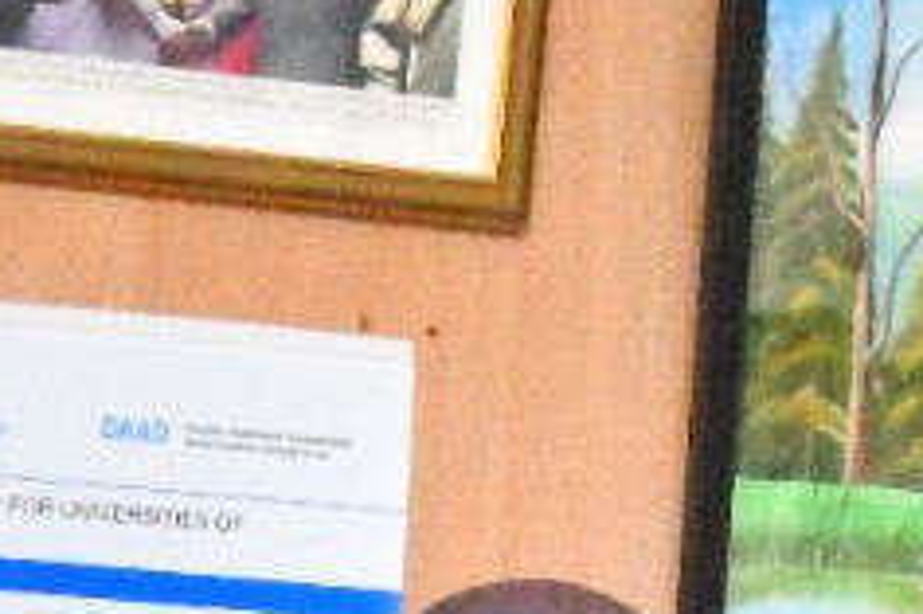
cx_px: -227
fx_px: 6610
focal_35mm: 258
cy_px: 1799
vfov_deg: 5.1
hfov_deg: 7.9
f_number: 18
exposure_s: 1/160
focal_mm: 38
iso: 25600
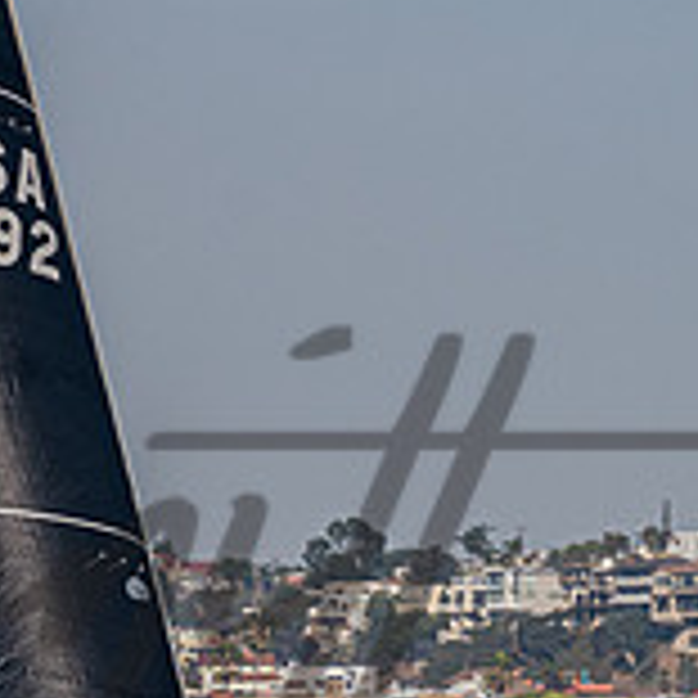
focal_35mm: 640
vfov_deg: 2.7
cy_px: 477
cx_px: 13
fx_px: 14600
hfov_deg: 2.7
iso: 400
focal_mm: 150
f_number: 6.3
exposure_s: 1/1250
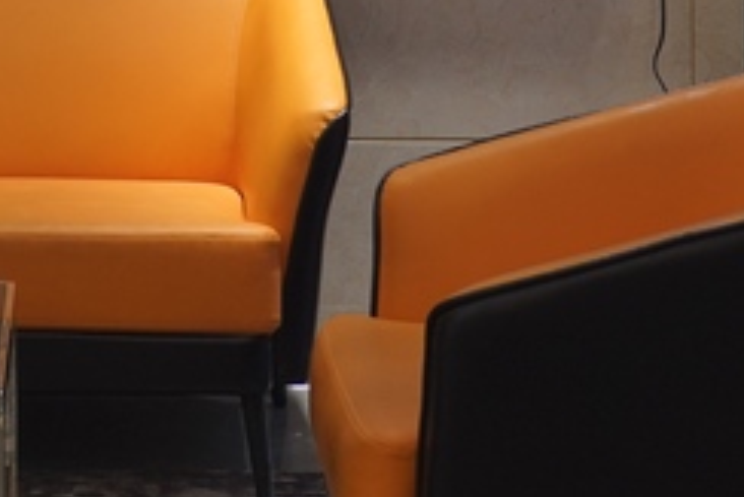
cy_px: -502
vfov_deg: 7.7
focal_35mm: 172
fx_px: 3557
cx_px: -30
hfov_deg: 11.8
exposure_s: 1/60
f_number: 4
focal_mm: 28
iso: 400
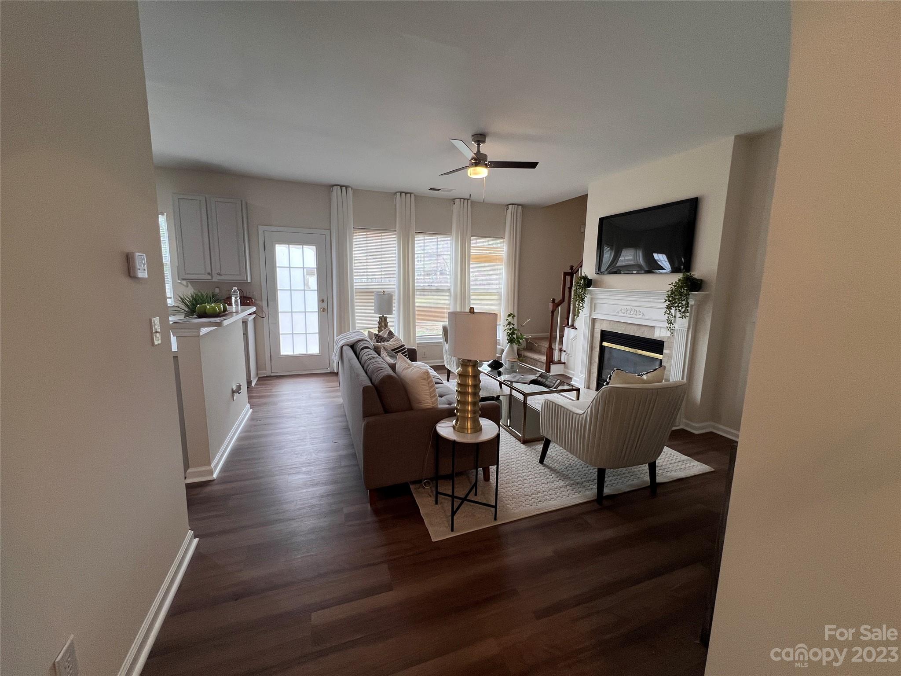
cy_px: 338
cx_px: 450
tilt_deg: -10.0
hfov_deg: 106.2
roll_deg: -1.4
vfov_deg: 89.9
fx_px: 338
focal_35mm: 13
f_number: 1.8
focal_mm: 1.57
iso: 125
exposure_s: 1/120
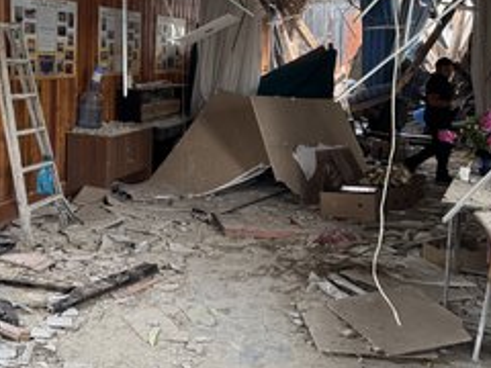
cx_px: 110
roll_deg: -0.4
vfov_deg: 35.2
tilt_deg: -4.0
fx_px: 567
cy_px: 92
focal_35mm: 40
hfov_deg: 44.9
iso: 200
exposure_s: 1/81
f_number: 1.78
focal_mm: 6.76
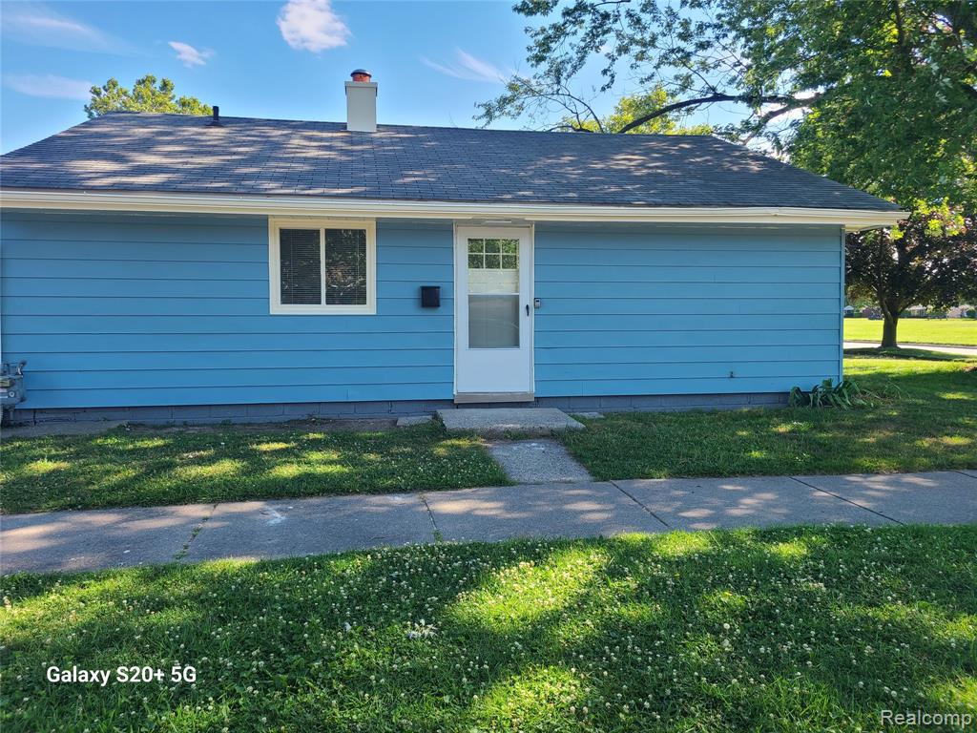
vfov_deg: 53.1
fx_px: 734
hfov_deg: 67.3
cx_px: 488
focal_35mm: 26
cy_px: 366
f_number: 1.8
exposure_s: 1/466
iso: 40
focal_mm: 5.4
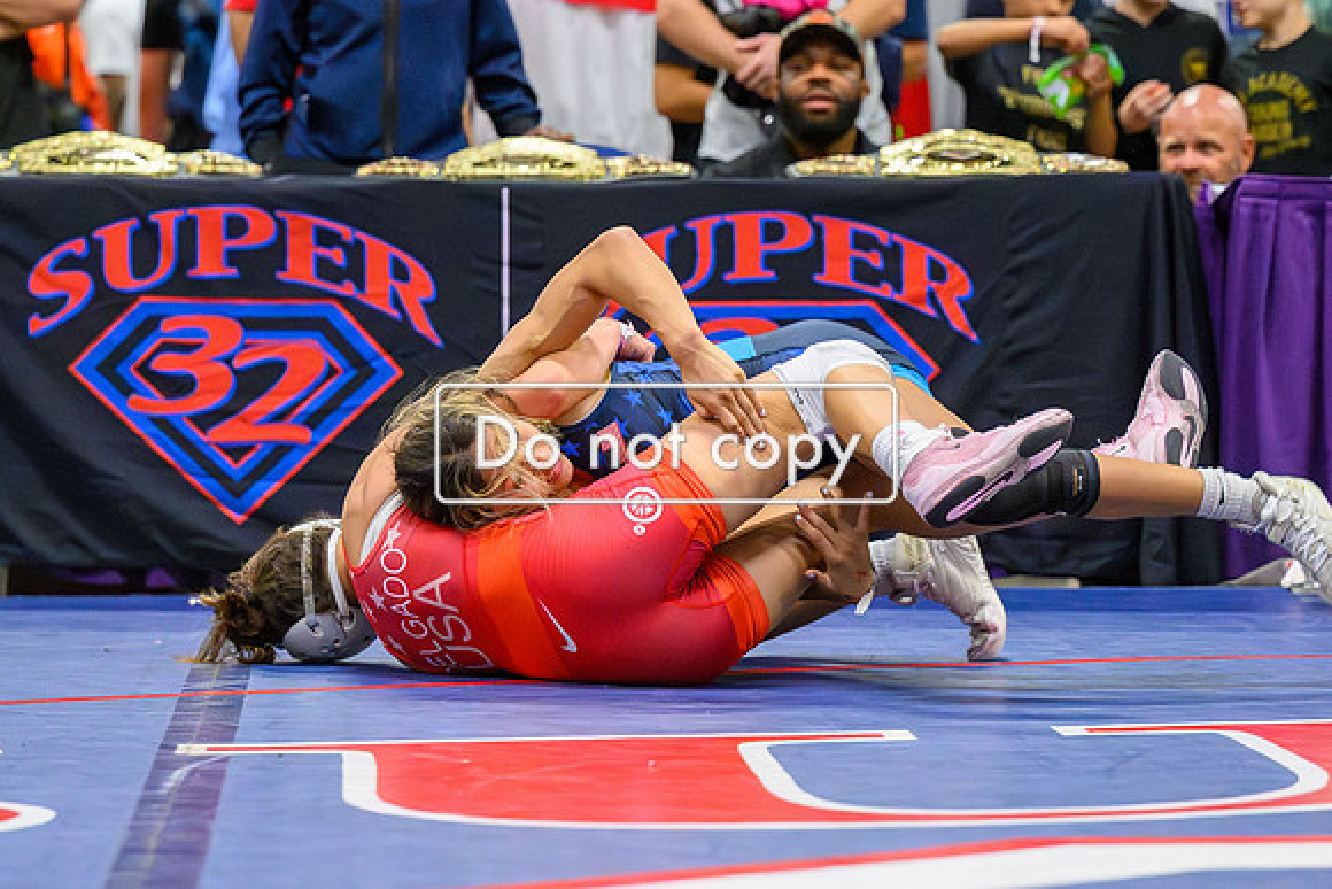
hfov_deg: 11.5
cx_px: 637
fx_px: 6628
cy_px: 572
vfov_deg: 7.7
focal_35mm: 179
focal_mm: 96
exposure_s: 1/800
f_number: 3.2
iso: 12800
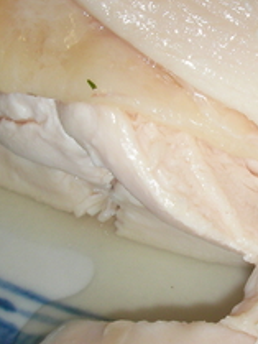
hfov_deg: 14.7
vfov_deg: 20.0
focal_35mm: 98
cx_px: 284
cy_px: 202
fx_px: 973
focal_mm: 6.3
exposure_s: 1/30
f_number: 5.6
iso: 100
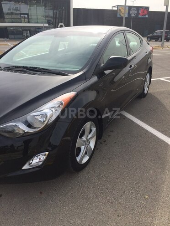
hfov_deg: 48.2
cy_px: 113
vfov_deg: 61.7
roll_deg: +0.5
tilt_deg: -20.7
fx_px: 190
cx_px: 85
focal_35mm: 29
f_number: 2.2
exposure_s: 1/1414
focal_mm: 4.15
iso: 32
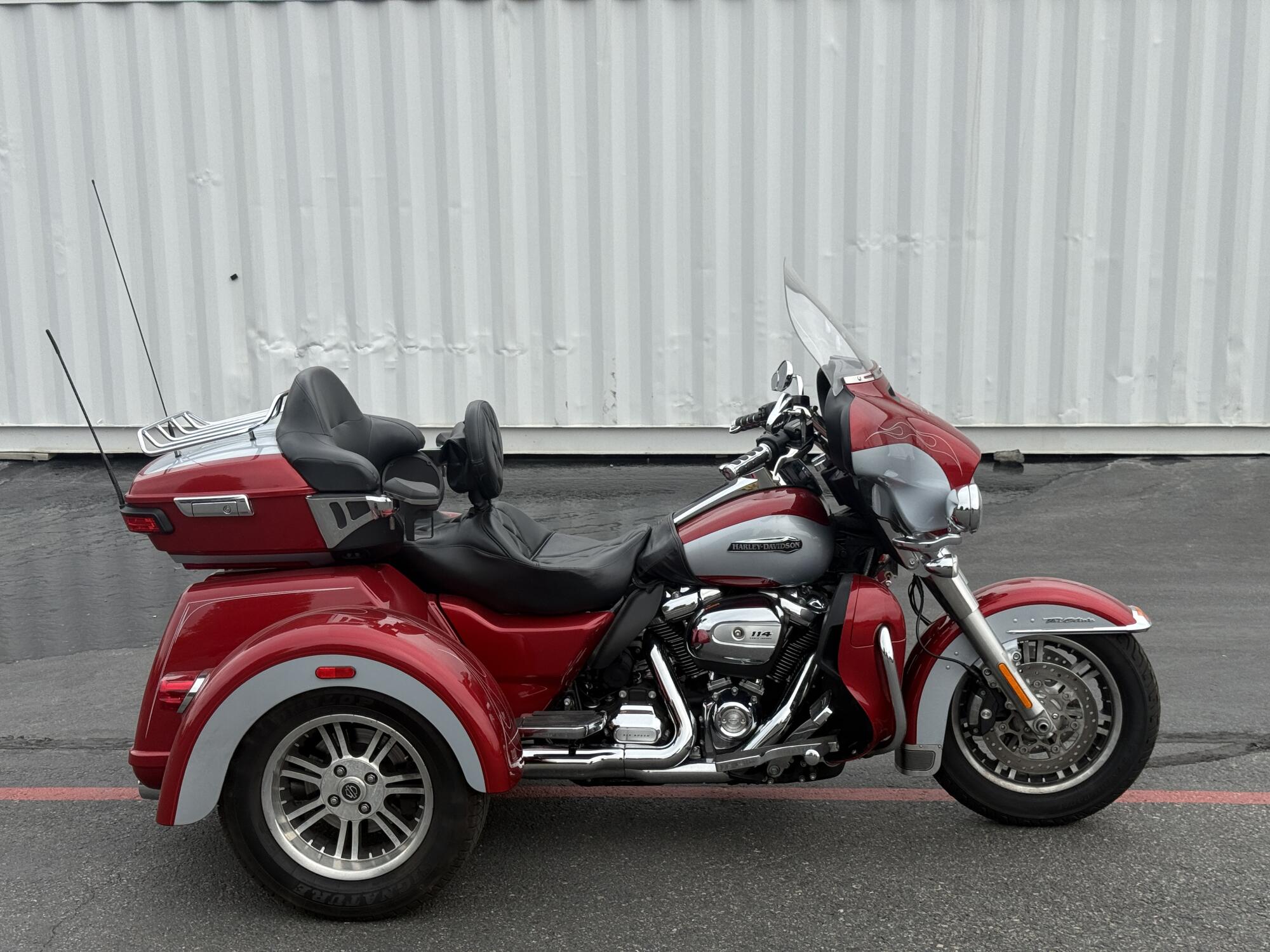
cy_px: 476
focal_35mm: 48
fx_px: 1761
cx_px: 635
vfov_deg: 30.3
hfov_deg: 39.7
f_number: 1.78
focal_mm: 6.76
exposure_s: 1/1931
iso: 64
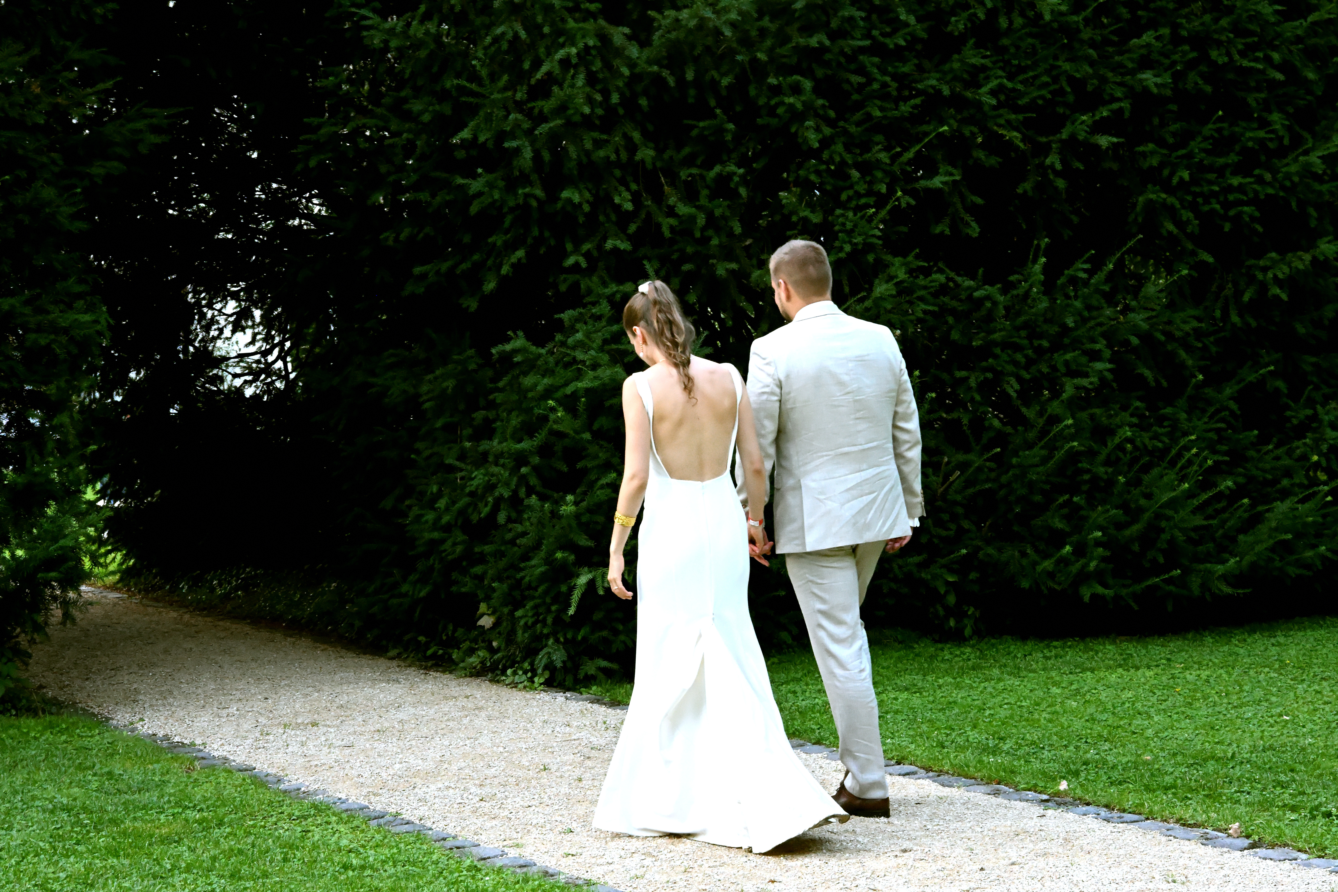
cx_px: 669
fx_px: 2787
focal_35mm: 75
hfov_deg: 27.0
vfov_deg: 18.2
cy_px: 446
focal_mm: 75
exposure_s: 1/640
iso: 14400
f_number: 14
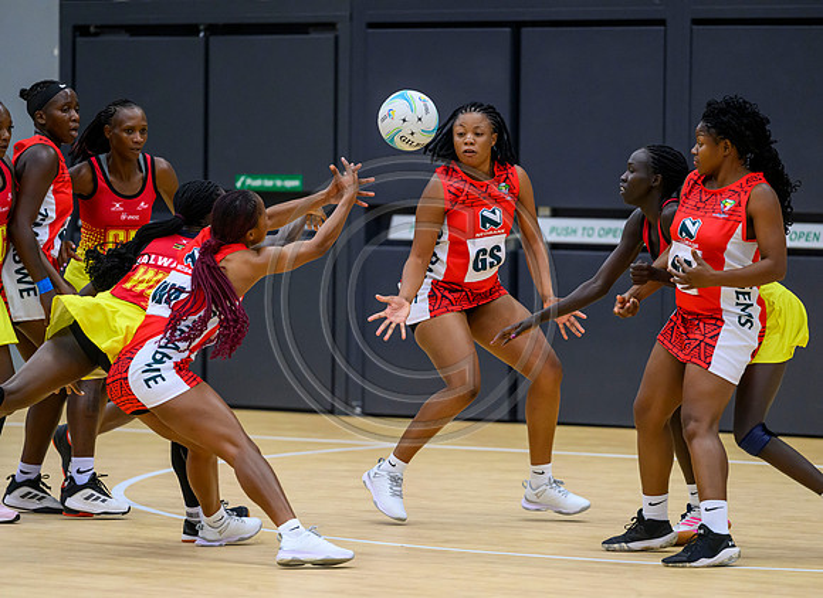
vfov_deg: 6.1
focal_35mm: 238
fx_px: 5604
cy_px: 336
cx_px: 400
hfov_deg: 8.4
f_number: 3.2
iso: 4000
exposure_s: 1/1000
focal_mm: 200
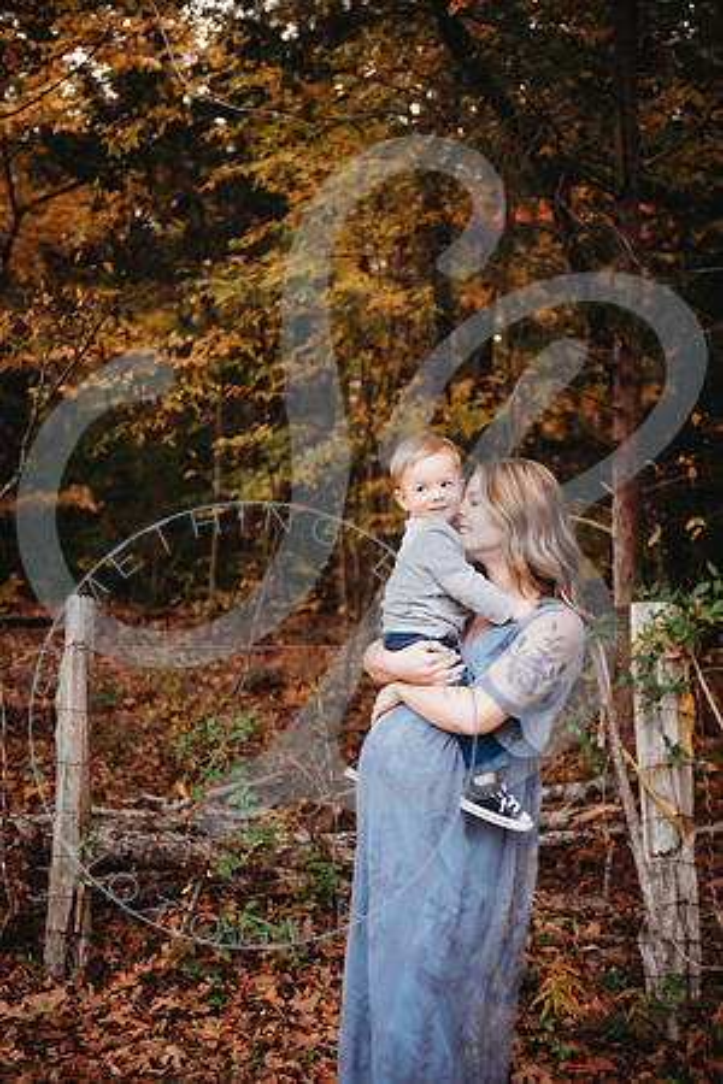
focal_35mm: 48
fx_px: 1446
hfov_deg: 28.1
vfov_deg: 41.1
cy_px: 542
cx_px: 362
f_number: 2.8
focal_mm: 48
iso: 100
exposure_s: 1/160
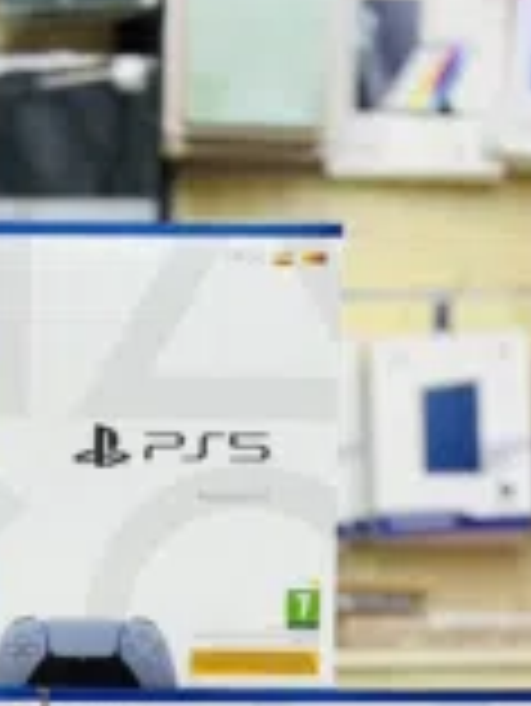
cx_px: 40
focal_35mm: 122
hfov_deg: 12.1
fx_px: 2492
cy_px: 863
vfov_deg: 15.5
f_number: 1.78
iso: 100
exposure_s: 1/100
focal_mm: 6.86
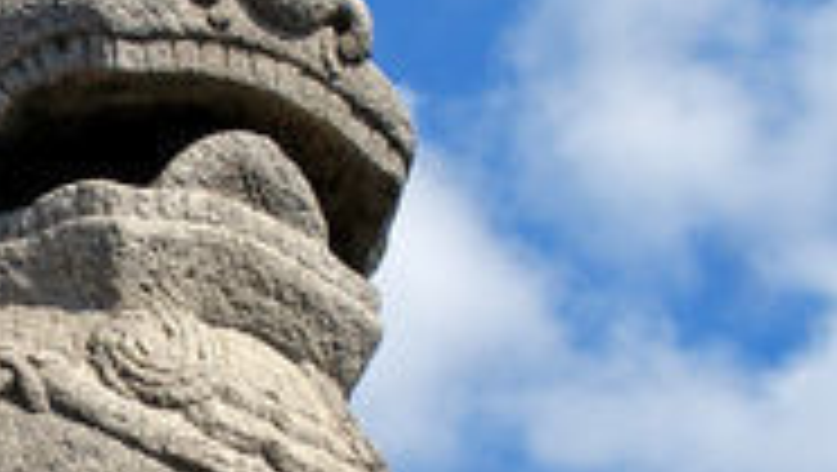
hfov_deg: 7.1
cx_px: 22
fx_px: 6753
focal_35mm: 304
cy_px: 400
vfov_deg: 4.0
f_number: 9
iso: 100
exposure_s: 1/160
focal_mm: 40
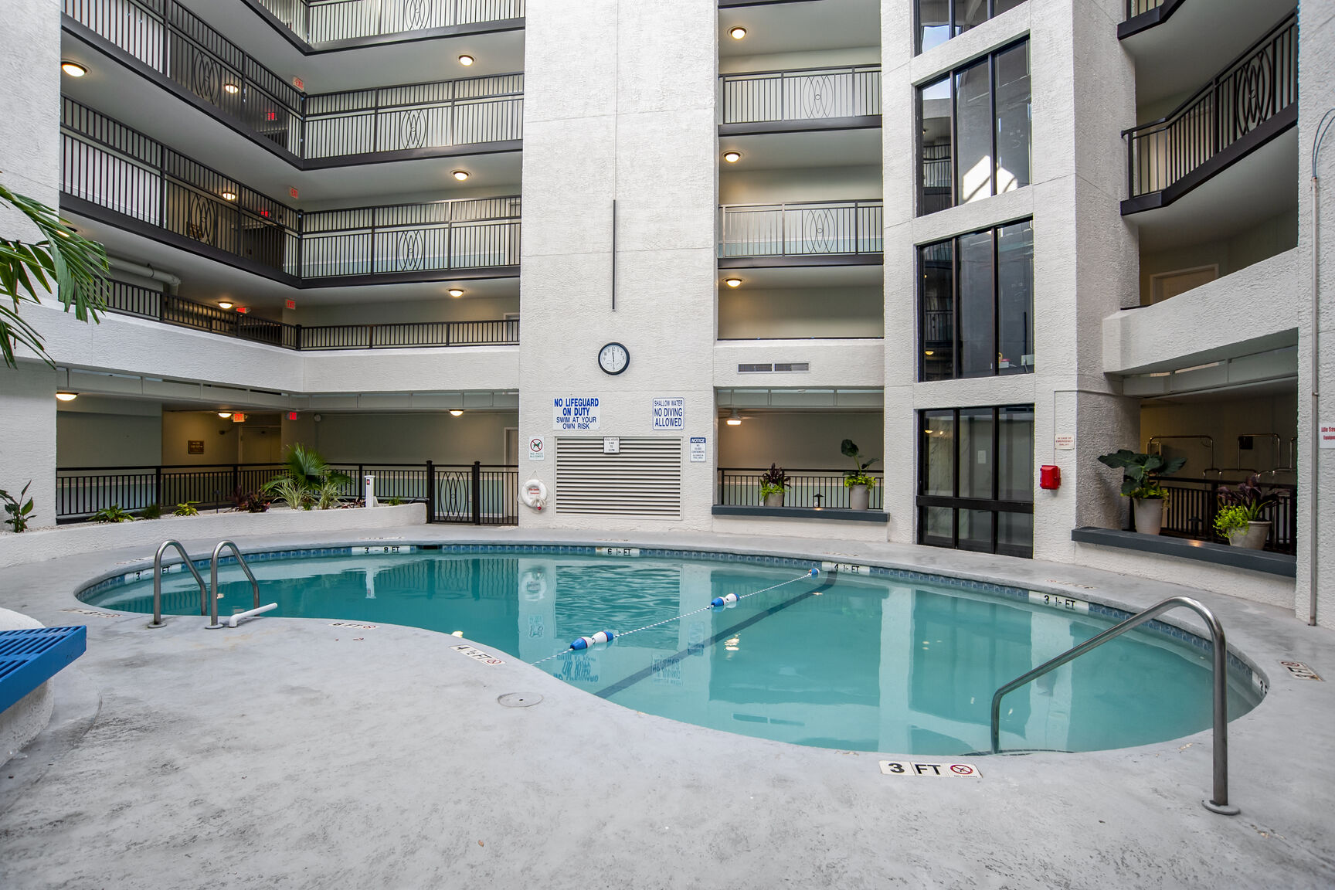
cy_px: 445
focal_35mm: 20
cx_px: 668
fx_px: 742
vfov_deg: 61.9
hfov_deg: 84.0
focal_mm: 20
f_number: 11
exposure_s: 1/13
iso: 400
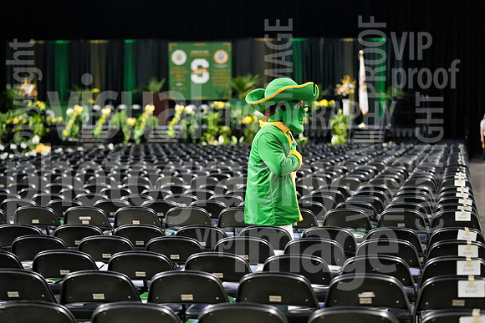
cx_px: 242
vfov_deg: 14.1
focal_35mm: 97
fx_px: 1307
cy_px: 162
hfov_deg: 21.0
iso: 4000
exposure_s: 1/250
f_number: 2.8
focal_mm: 97
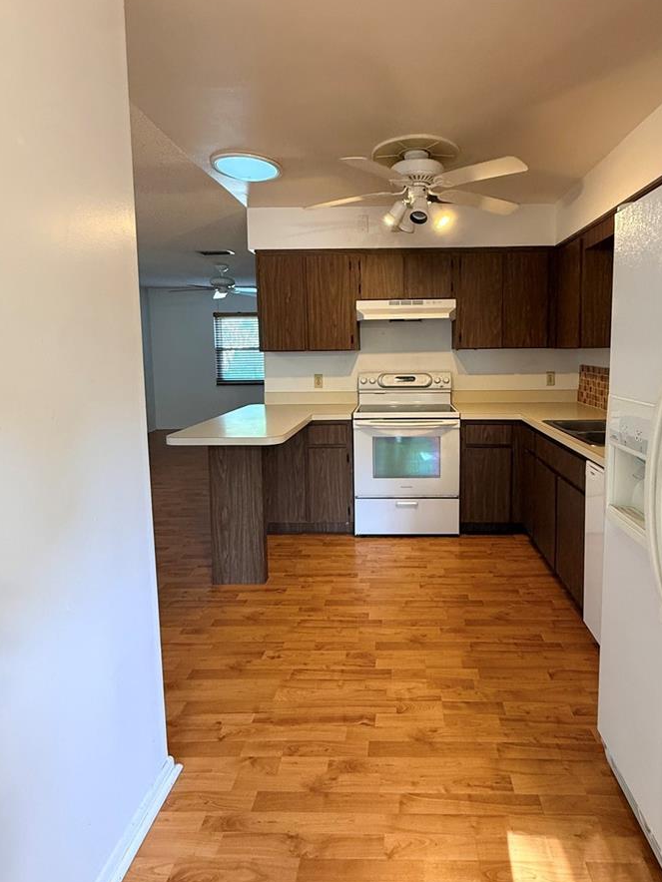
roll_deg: +0.6
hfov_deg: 68.0
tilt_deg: -4.0
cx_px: 396
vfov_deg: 84.4
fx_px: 484
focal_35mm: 19
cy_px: 393
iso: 500
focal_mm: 2.22
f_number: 2.2
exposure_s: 1/60
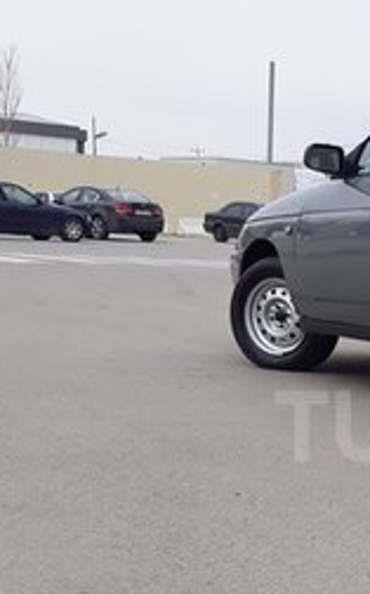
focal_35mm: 75
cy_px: 425
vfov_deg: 27.2
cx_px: 516
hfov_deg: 16.2
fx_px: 1213
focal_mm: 3.71
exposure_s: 1/212
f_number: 1.7
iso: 40
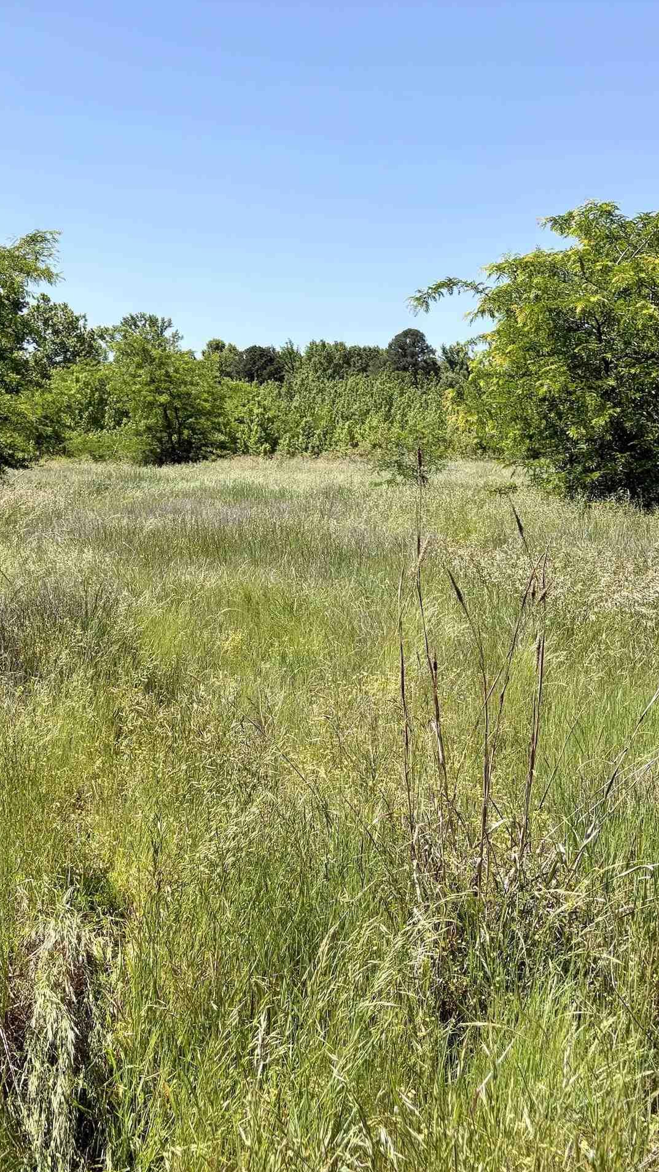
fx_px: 1181
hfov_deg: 30.9
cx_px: 201
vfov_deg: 52.8
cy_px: 587
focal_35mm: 38
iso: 50
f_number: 1.6
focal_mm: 5.96
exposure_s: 1/2208
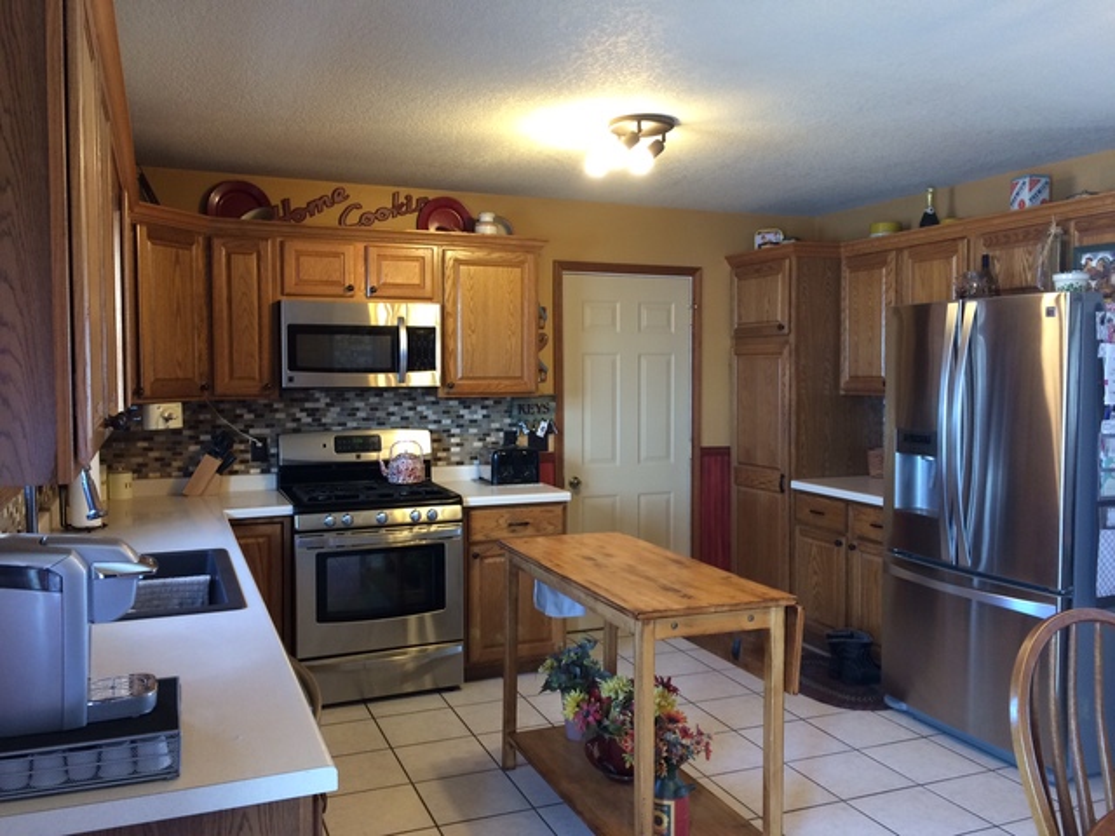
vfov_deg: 48.2
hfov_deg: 61.7
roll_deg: -0.6
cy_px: 418
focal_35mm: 29
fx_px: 934
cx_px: 558
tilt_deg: -0.8
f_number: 2.2
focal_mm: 4.15
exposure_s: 1/30
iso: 100
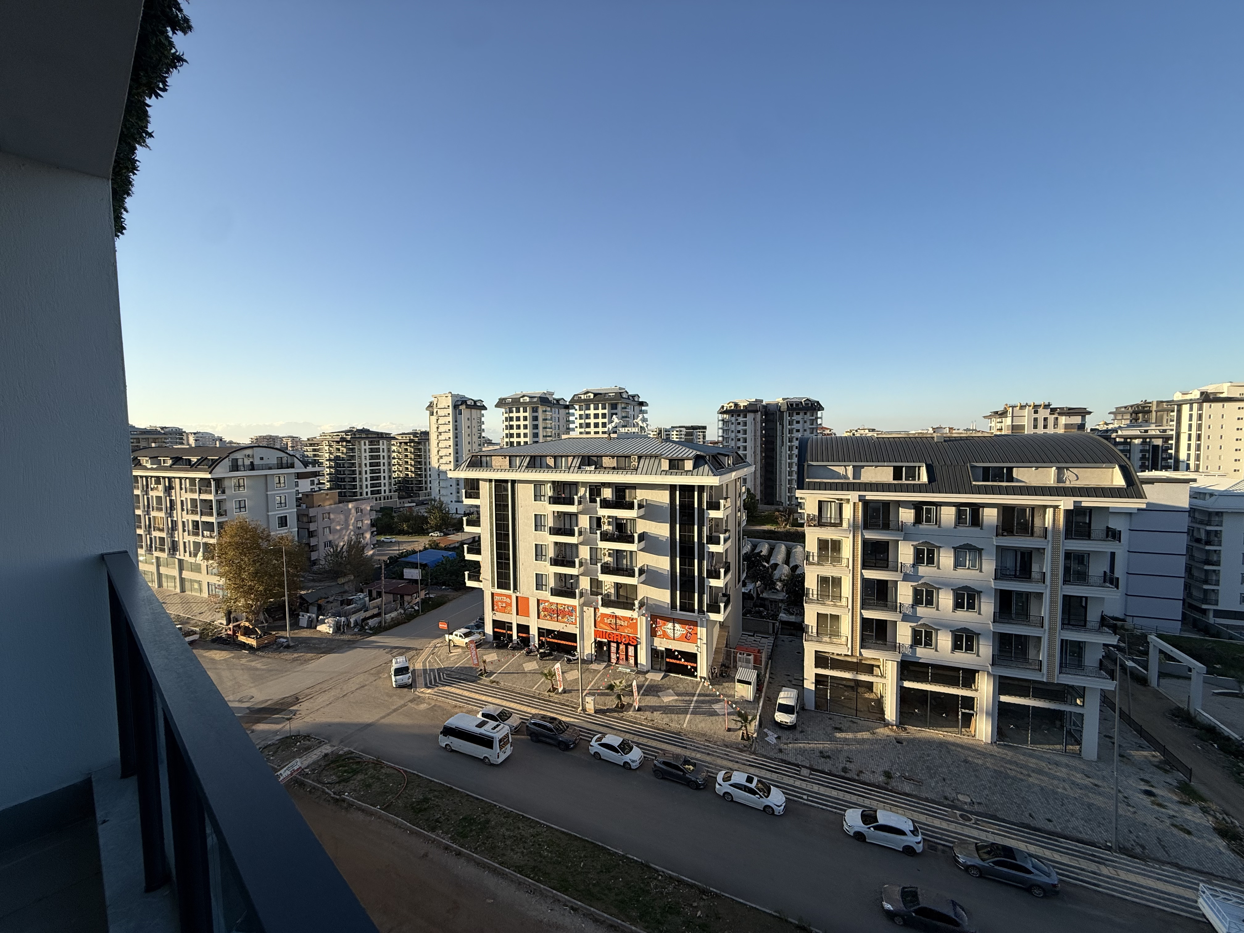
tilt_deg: -2.9
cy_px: 466
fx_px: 503
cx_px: 622
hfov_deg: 102.1
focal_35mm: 14
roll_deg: +0.9
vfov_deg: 85.7
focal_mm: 2.22
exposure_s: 1/1125
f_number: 2.2
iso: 50
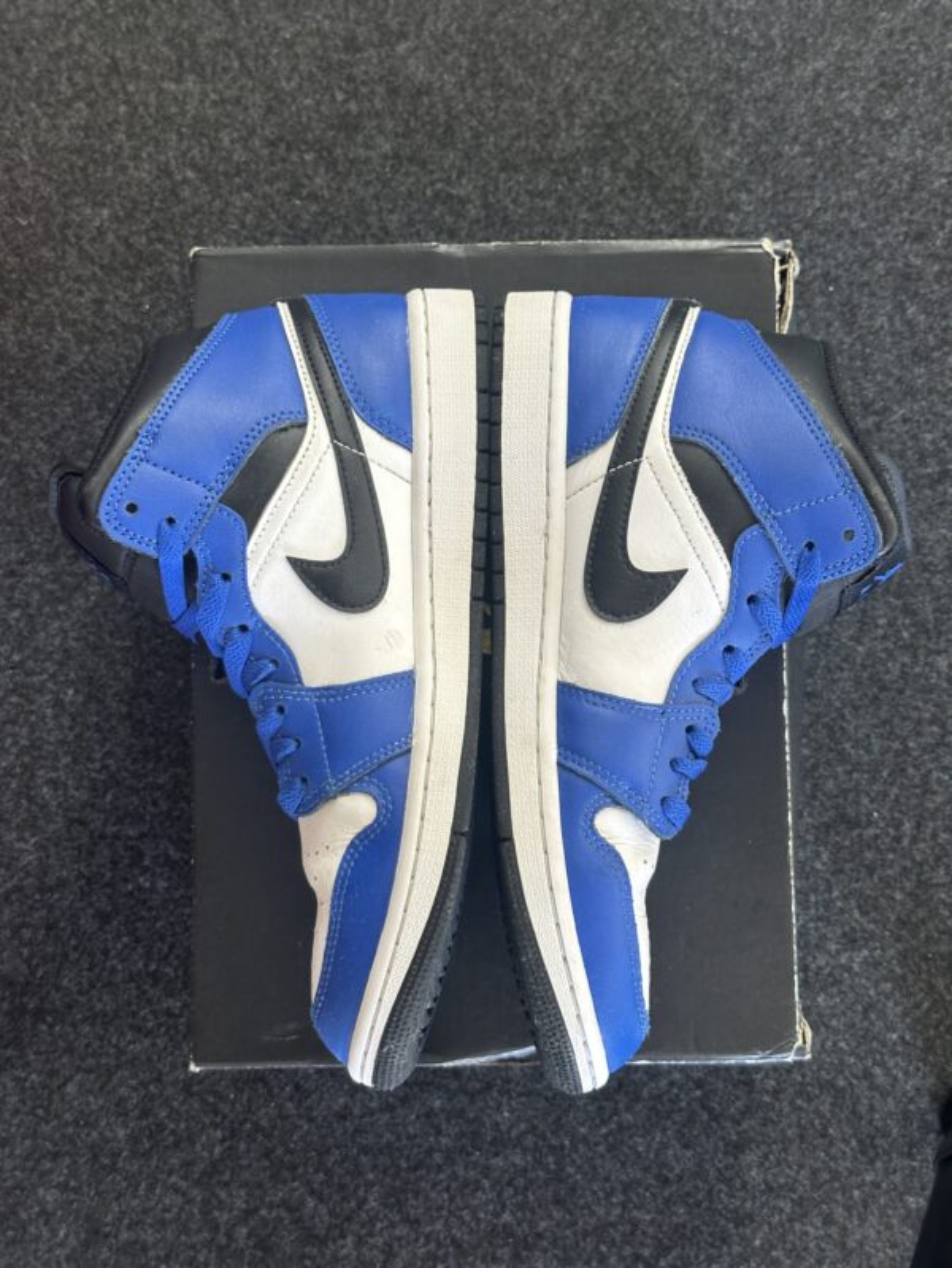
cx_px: 476
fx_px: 1759
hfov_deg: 30.3
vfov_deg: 39.6
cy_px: 634
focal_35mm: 48
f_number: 1.78
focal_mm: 6.86
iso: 125
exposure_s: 1/50
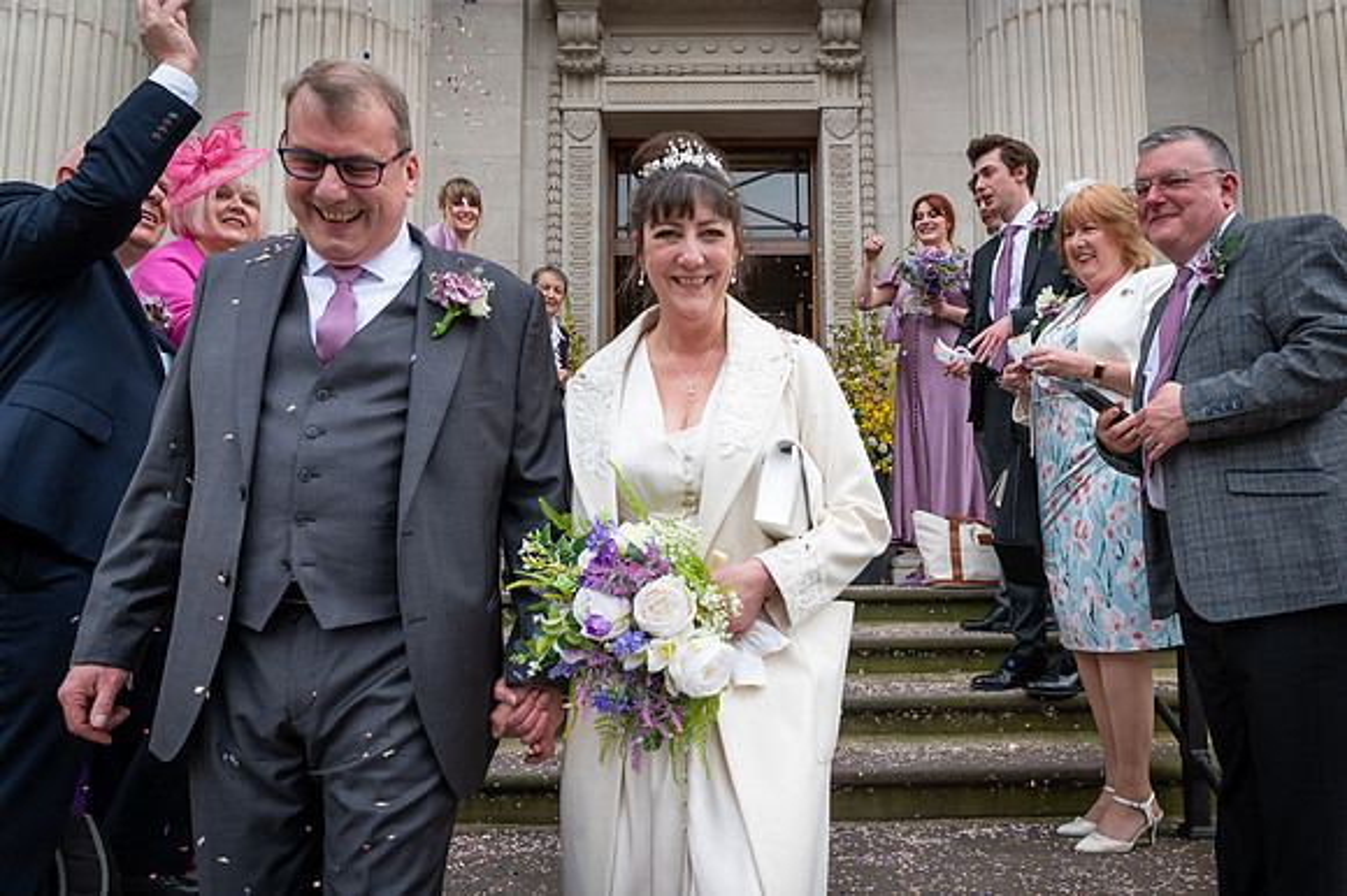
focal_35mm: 27
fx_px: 996
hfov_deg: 68.0
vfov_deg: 48.5
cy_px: 474
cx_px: 747
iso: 500
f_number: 8
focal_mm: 24
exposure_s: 1/400
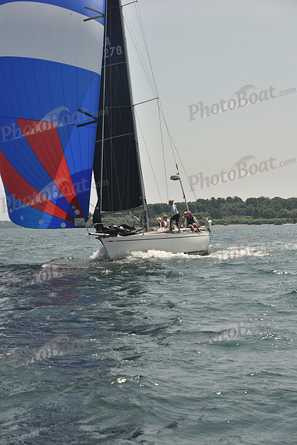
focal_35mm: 70
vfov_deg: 28.8
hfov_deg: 19.5
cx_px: 148
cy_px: 222
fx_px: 866
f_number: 7.1
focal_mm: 70
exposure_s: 1/640
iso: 250
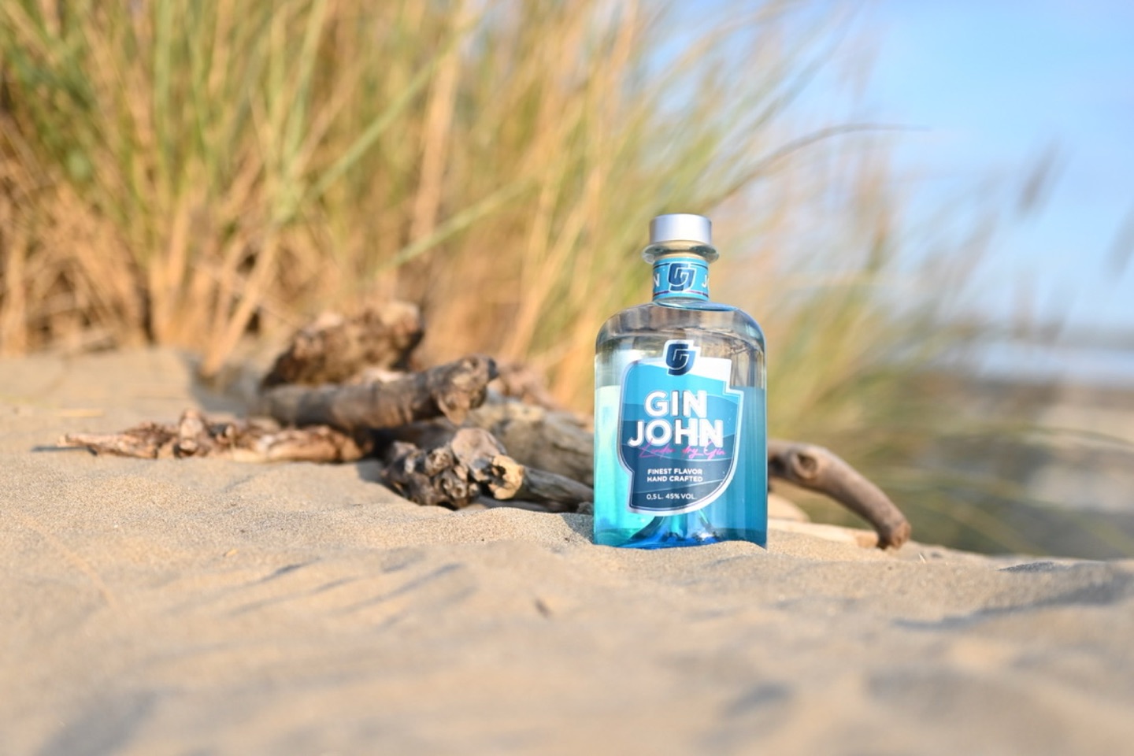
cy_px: 378
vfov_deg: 18.2
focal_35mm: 75
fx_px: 2362
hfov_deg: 27.0
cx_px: 567
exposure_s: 1/5000
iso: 320
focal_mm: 50
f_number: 1.8
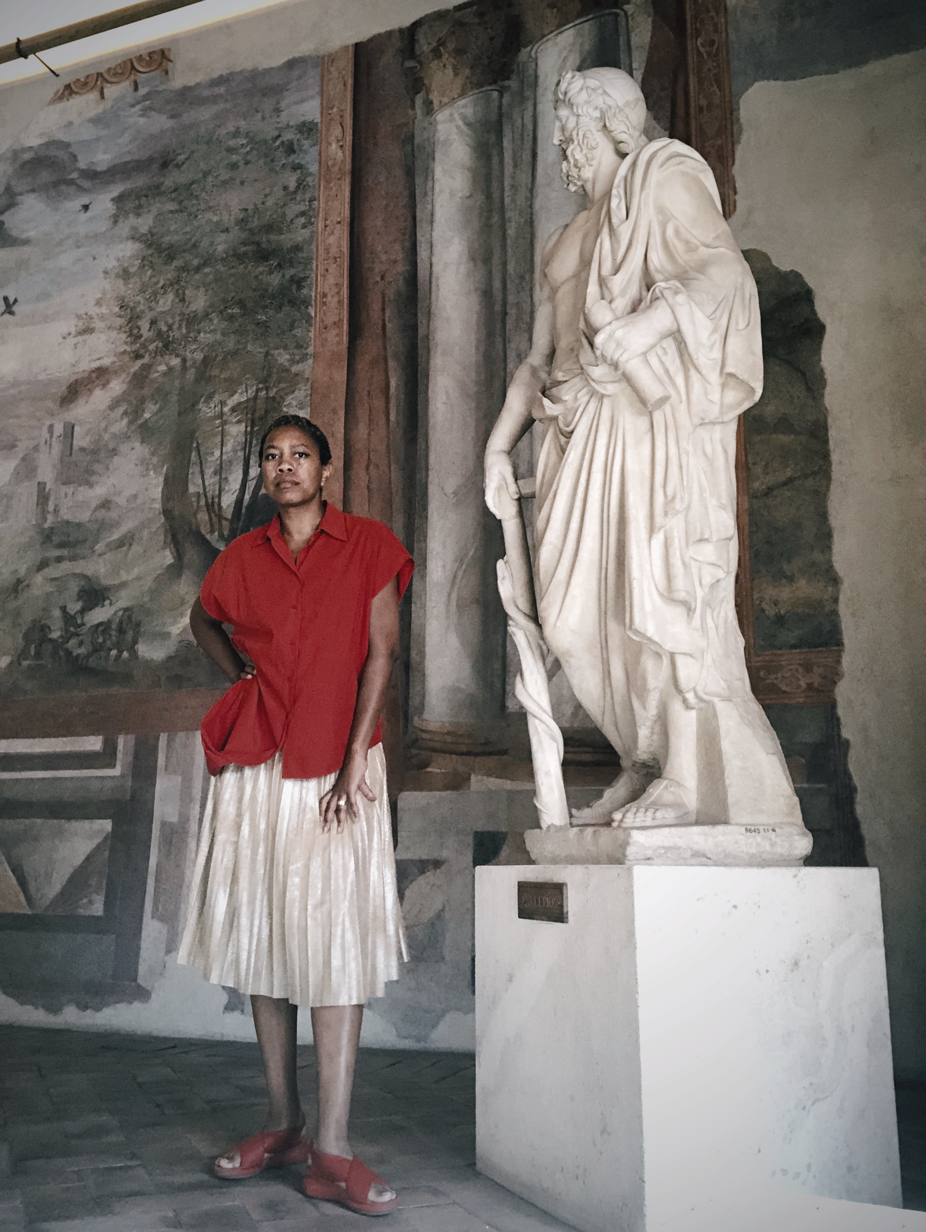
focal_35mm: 32
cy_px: 616
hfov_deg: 44.2
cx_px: 463
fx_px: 1140
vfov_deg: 56.8
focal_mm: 2.87
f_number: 2.2
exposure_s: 1/17
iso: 200
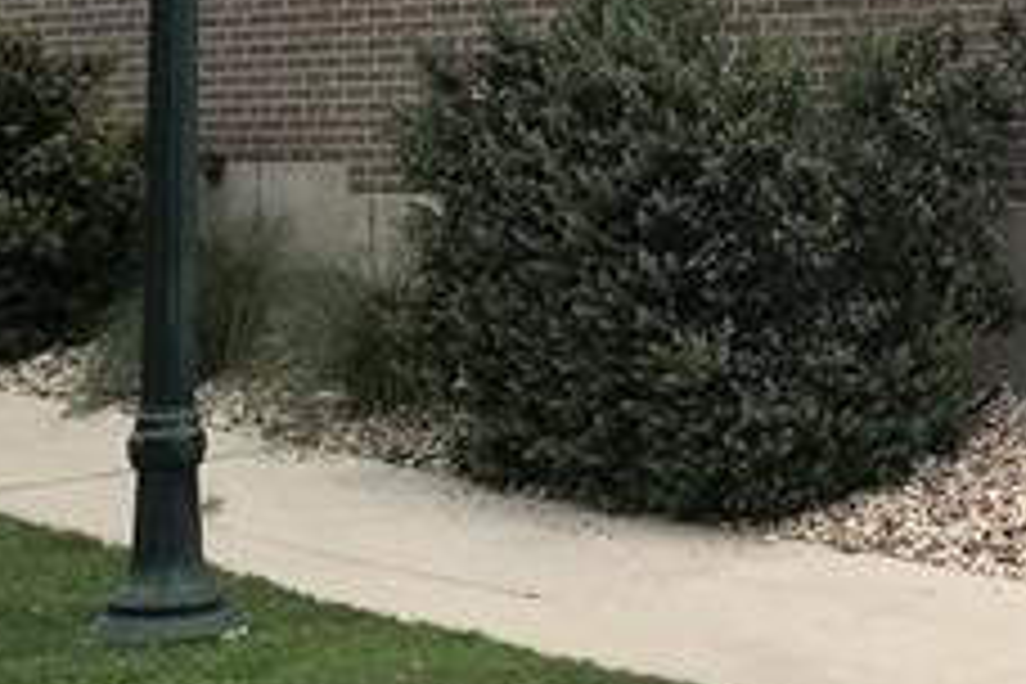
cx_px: 1080
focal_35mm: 98
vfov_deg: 13.4
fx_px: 2793
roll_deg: +1.9
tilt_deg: +6.9
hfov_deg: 20.0
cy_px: -252
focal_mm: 3.99
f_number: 1.8
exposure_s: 1/2227
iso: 20
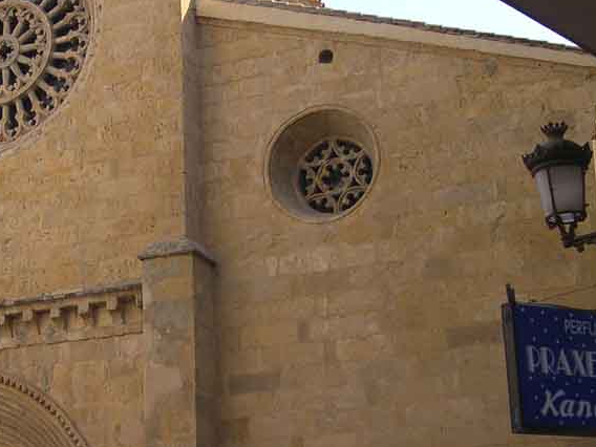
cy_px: 253
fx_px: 1309
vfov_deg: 19.4
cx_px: 95
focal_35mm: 76
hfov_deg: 25.1
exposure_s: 1/471
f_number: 2.8
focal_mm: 8
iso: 100
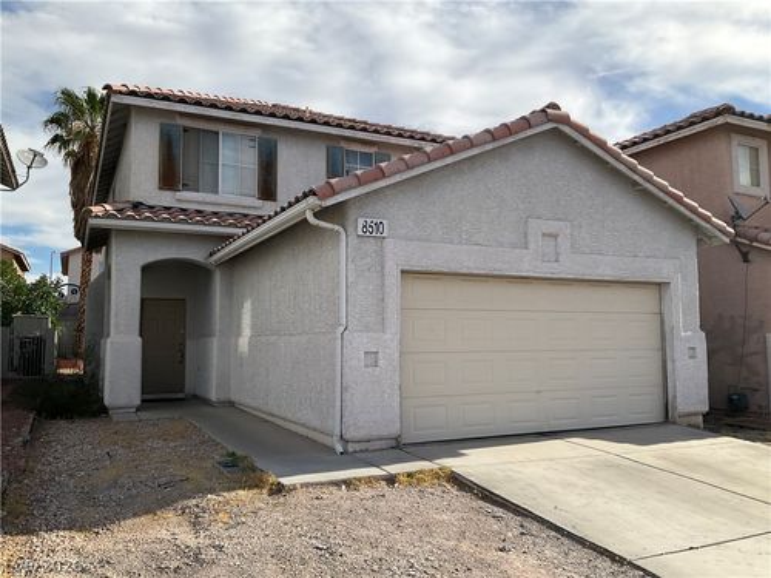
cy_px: 289
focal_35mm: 29
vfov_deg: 48.2
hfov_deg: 61.7
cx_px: 386
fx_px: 646
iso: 25
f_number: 1.8
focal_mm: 3
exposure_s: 1/2058
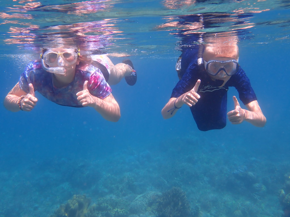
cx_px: 145
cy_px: 108
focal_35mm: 41
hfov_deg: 45.8
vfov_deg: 35.1
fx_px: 343
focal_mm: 7.31
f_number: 4
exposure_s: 1/320
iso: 100
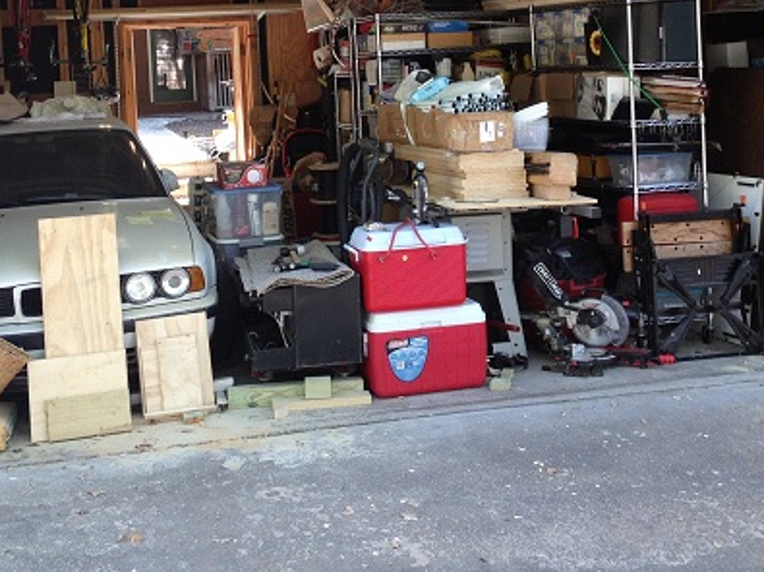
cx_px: 362
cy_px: 84
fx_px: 1368
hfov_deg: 31.2
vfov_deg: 23.2
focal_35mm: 62
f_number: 2.4
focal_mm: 4.28
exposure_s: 1/120
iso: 80
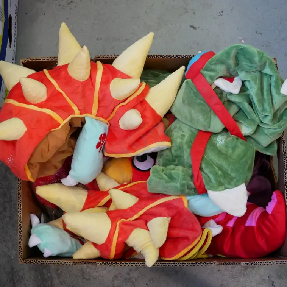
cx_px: 145
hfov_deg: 39.2
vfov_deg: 39.2
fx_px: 403
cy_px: 144
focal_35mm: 43
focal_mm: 18
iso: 1000
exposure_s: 1/60
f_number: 3.9
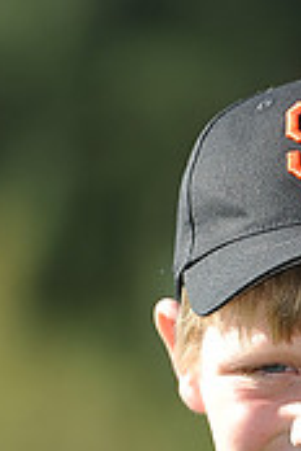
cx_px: 319
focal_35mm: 667
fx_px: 8365
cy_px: 622
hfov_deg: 2.1
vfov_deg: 3.1
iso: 200
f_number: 4
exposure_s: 1/800
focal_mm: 200
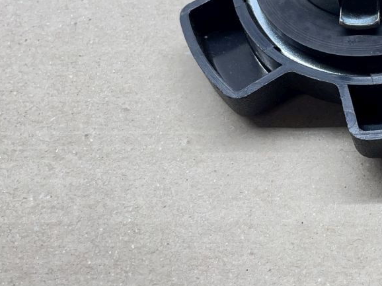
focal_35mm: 63
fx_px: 695
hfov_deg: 28.9
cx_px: 375
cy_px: 7
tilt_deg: -56.8
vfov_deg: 22.5
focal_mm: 4.2
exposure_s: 1/100
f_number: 1.6
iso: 64
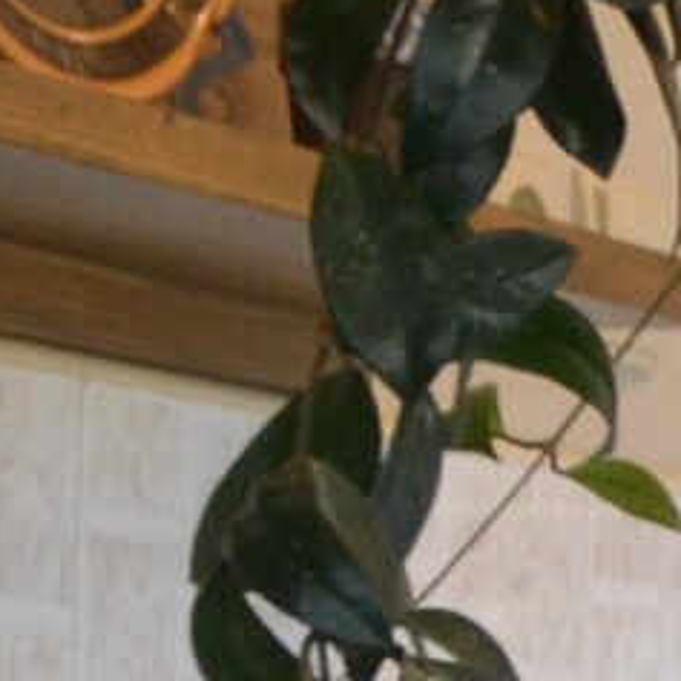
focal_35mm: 248
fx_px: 5520
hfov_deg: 6.6
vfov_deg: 6.8
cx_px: 1846
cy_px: 1371
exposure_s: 1/40
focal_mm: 18
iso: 400
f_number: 3.5
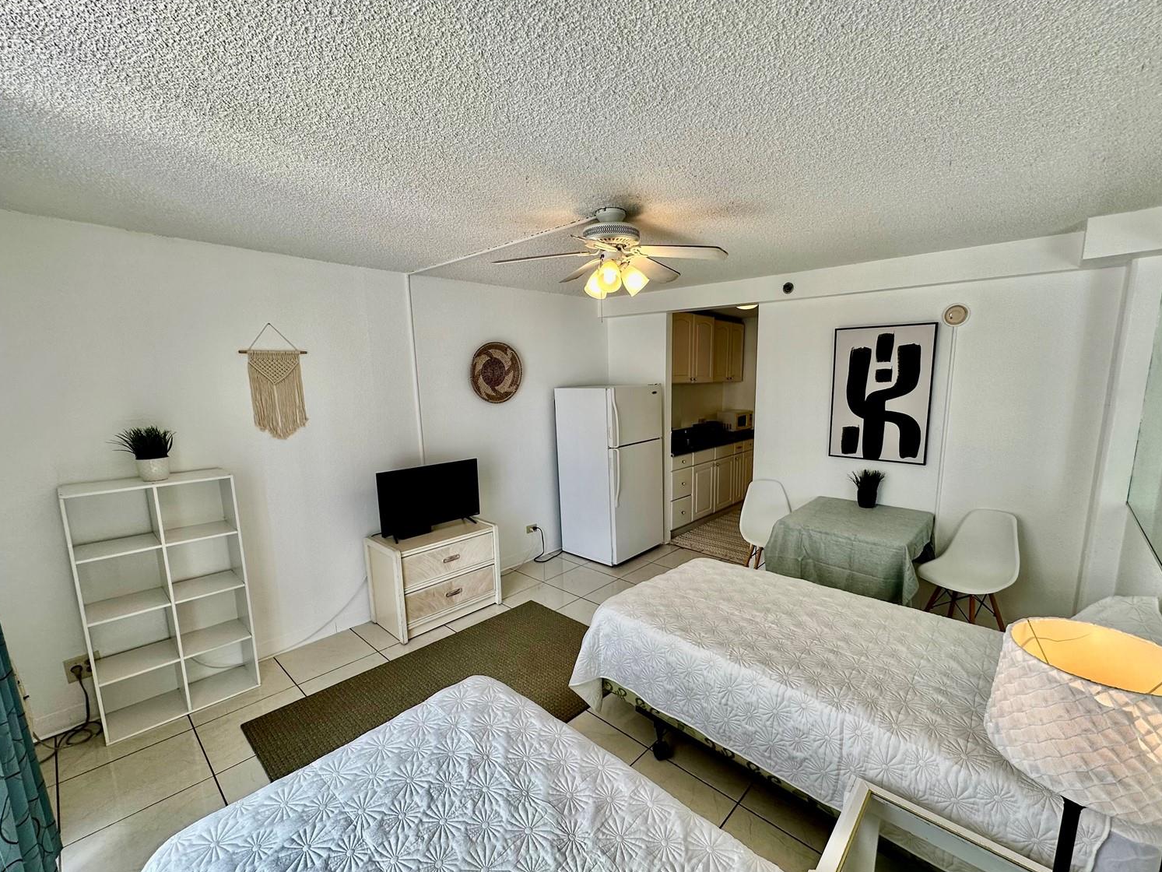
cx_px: 616
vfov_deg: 81.7
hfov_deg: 98.0
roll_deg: +0.6
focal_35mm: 15
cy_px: 458
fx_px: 504
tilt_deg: -9.9
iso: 40
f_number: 2.2
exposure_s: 1/135
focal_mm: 2.22
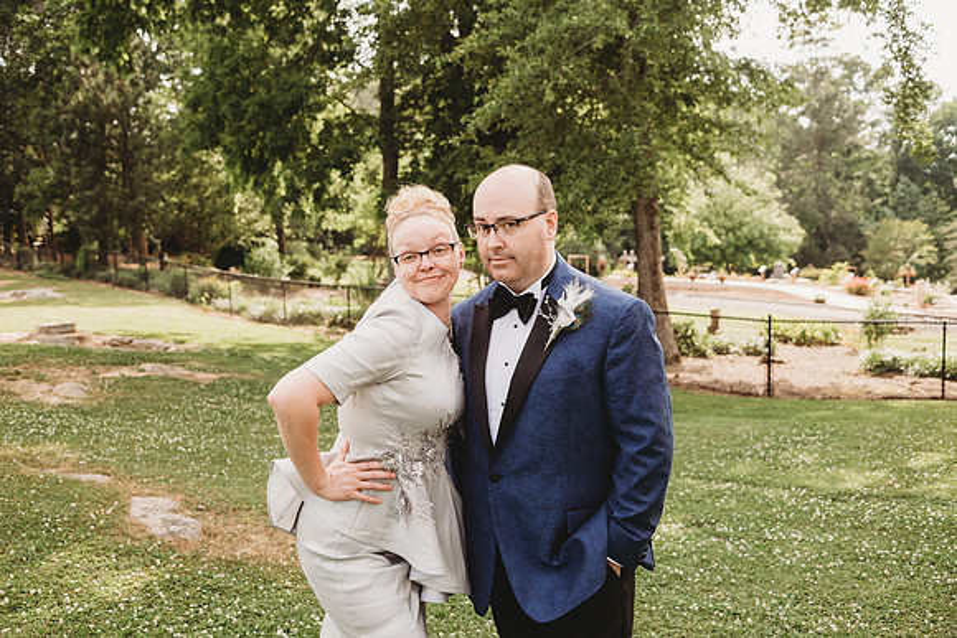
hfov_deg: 54.4
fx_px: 931
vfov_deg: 37.9
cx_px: 478
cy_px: 319
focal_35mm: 35
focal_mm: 35
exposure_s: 1/500
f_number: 4
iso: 200
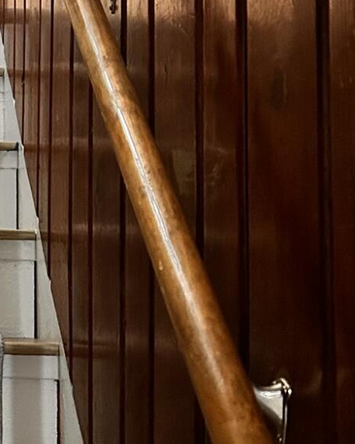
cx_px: -195
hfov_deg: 15.9
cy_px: 168
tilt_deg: +7.1
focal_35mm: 88
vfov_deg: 21.7
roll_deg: -1.0
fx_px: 1157
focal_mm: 5.7
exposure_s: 1/40
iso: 400
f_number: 1.5
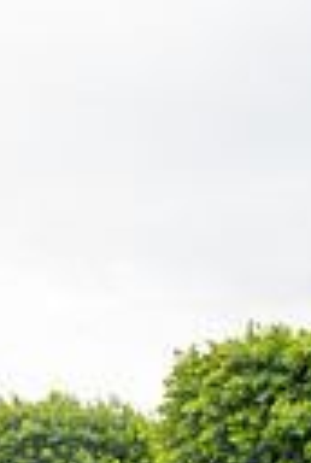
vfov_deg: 14.4
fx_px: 1624
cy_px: 810
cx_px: -85
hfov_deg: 10.7
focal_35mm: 126
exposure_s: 1/200
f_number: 5.6
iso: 500
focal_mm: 24
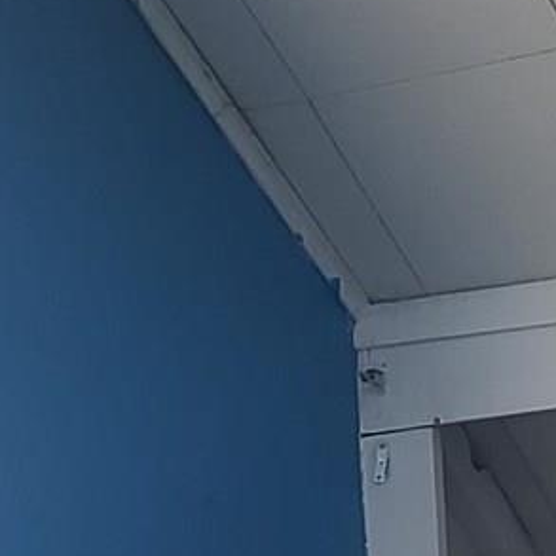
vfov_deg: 8.7
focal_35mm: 174
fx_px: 3162
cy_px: 1550
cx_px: 258
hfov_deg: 10.0
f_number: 1.8
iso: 125
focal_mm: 7
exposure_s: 1/60
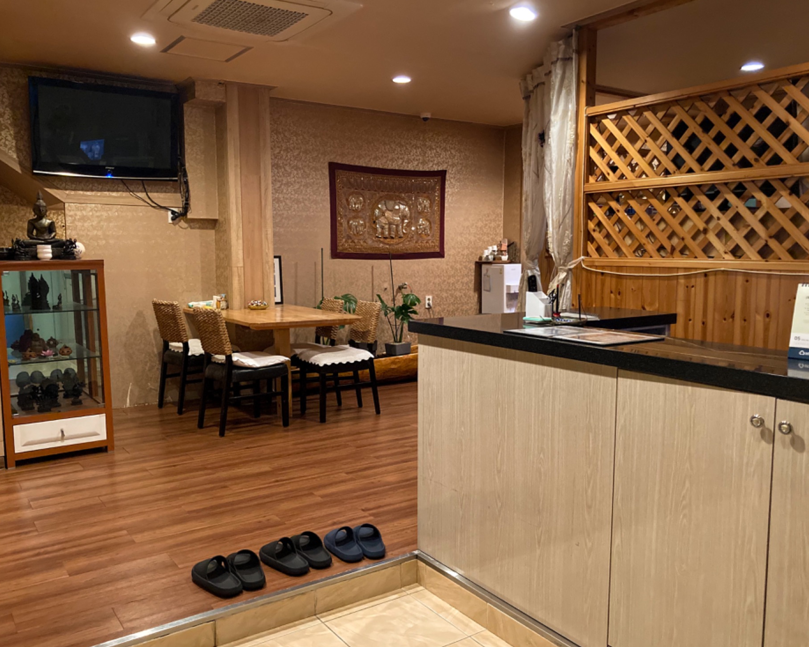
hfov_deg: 58.7
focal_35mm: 30
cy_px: 330
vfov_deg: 48.5
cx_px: 424
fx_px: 718
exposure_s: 1/30
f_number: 1.8
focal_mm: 3.99
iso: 640
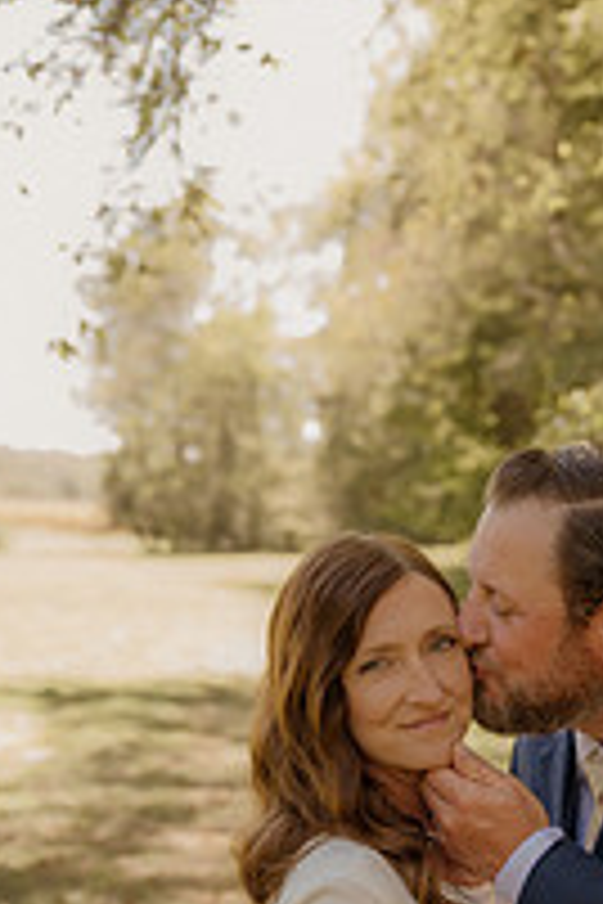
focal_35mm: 94
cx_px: 396
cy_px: 666
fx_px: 2362
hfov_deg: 14.5
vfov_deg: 21.5
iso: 400
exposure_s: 1/320
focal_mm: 42
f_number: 3.5
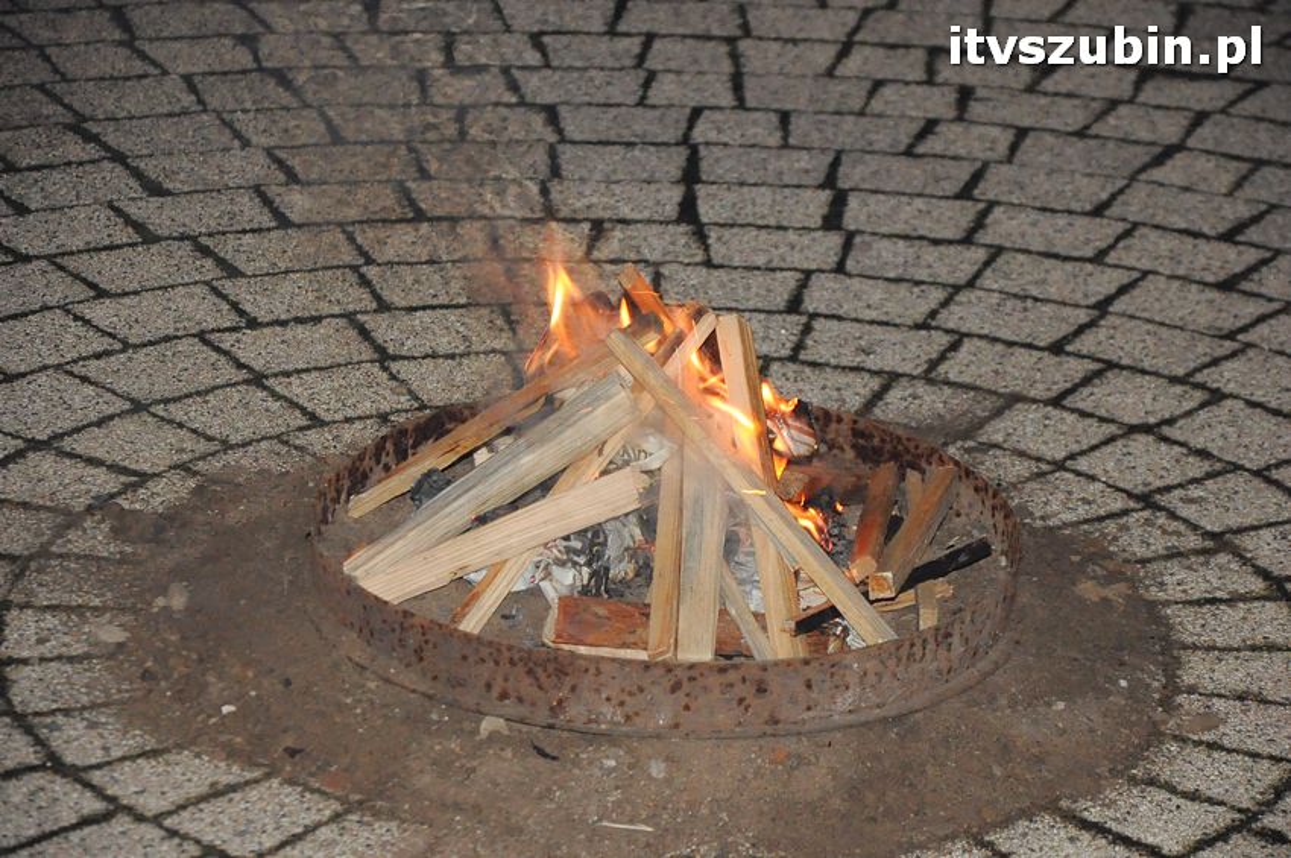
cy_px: 429
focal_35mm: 158
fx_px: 5643
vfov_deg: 8.7
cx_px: 646
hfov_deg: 13.1
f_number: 5.6
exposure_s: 1/60
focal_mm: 105
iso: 3200
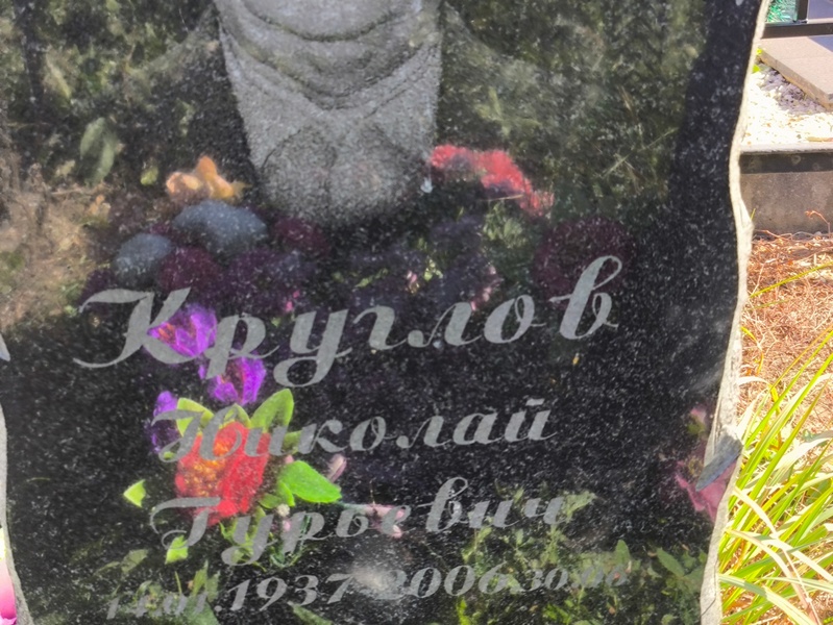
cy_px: 312
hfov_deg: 38.2
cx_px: 416
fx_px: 1204
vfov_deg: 29.1
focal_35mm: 50
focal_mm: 4.71
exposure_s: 1/170
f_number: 1.7
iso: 50
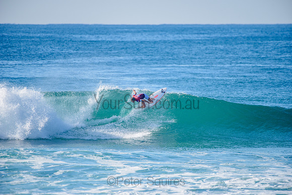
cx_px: 146
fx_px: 4056
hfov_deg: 4.1
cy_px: 98
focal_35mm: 500
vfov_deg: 2.8
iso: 200
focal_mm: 500
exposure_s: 1/1600
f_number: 5.6
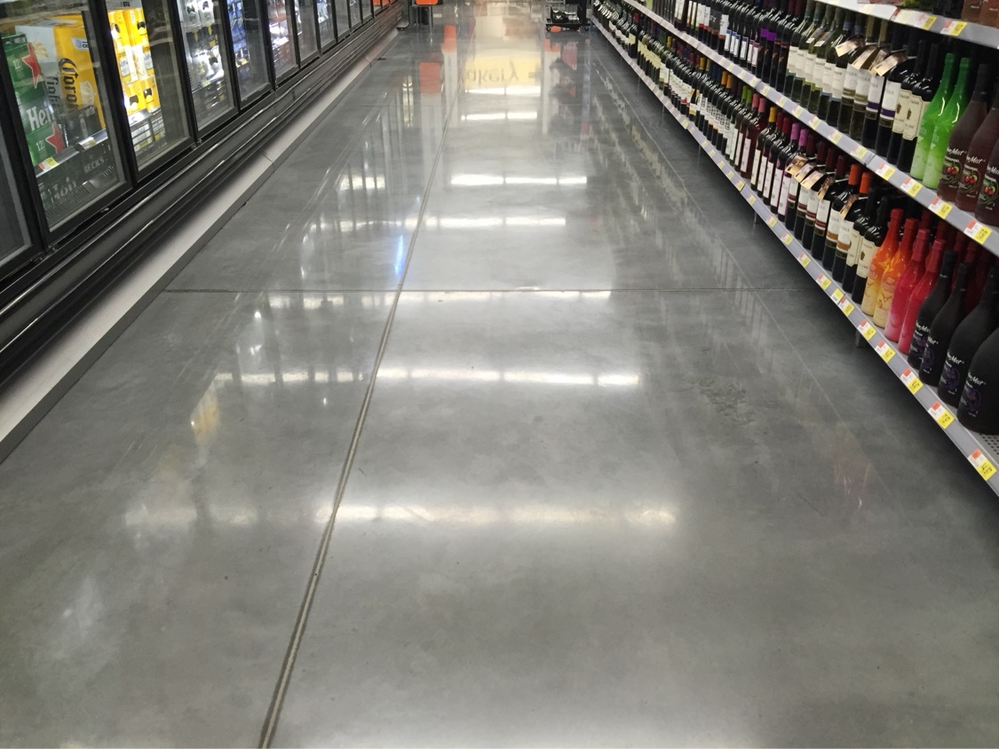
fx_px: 837
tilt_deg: -27.8
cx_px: 500
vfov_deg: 48.2
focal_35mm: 29
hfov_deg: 61.7
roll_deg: -0.1
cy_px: 374
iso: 50
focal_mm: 4.15
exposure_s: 1/30
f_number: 2.2
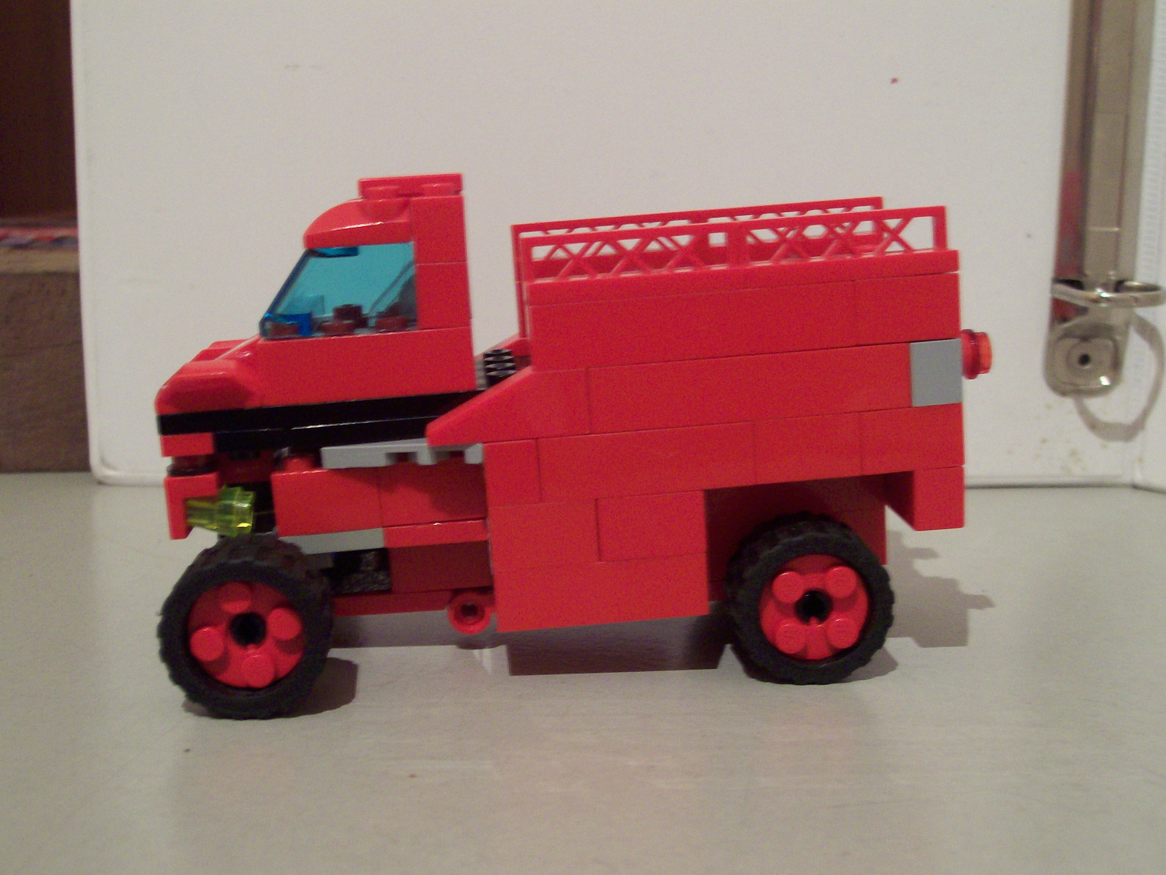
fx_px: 1516
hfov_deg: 42.1
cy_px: 438
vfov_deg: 32.2
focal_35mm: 45
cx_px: 583
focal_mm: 7.6
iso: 160
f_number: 3
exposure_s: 1/8
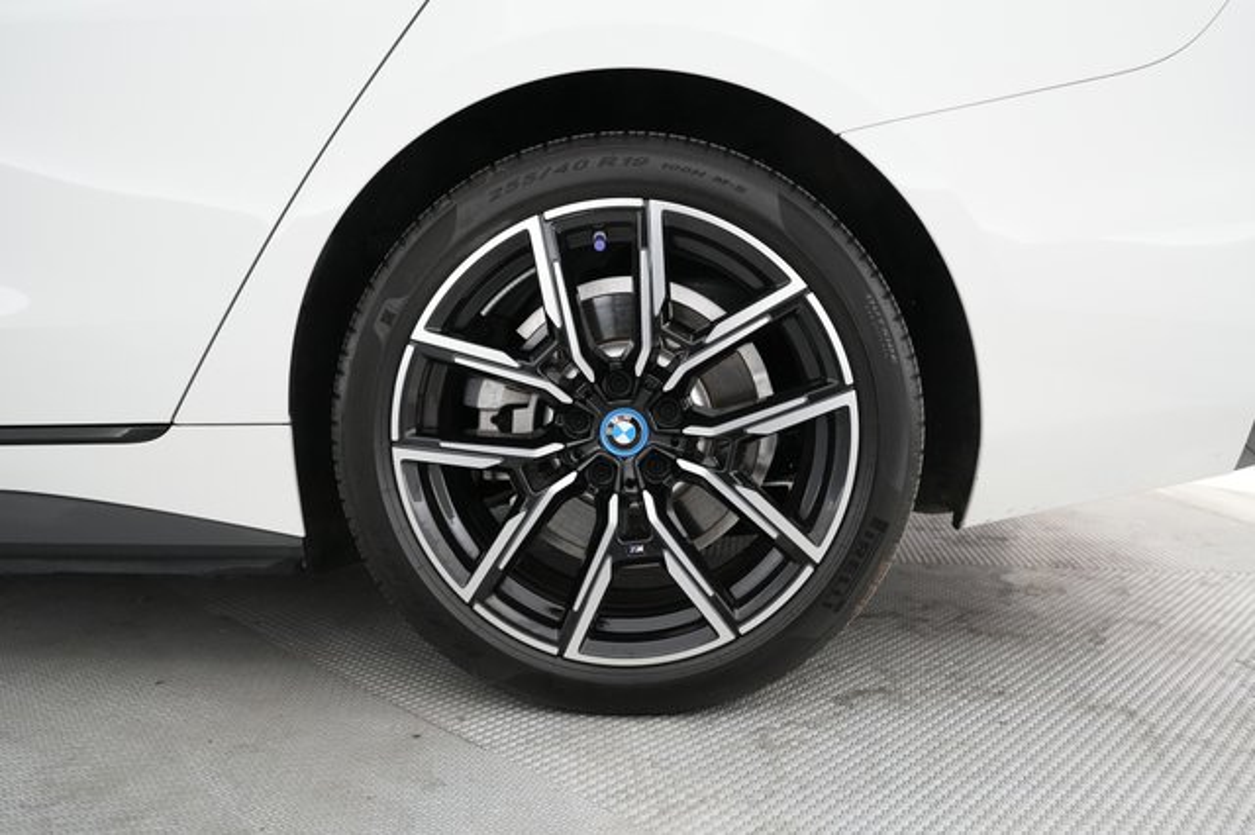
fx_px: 976
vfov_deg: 46.4
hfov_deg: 65.5
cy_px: 418
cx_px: 628
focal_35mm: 28
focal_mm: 28
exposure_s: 1/125
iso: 5000
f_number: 4.5
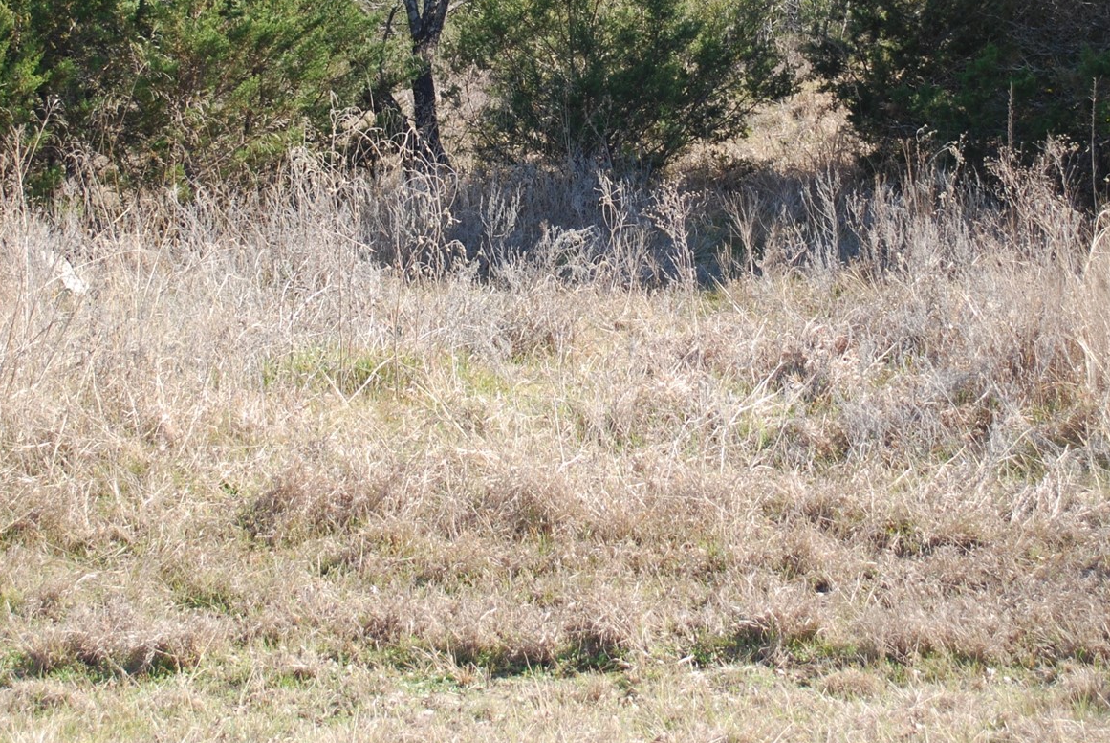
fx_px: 2593
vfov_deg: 16.1
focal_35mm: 84
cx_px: 594
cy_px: 70
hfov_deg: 24.2
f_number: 4.8
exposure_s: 1/160
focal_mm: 30
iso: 100
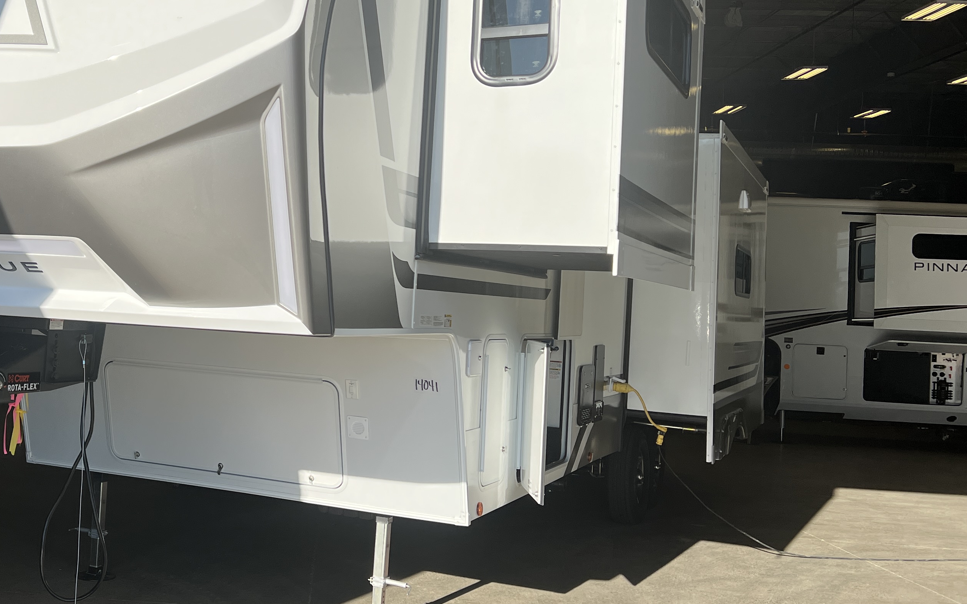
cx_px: 228
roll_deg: -2.7
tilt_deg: +1.1
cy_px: 284
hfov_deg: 43.6
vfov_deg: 29.2
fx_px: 1160
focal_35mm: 44
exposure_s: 1/3571
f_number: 1.5
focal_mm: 5.7
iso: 50
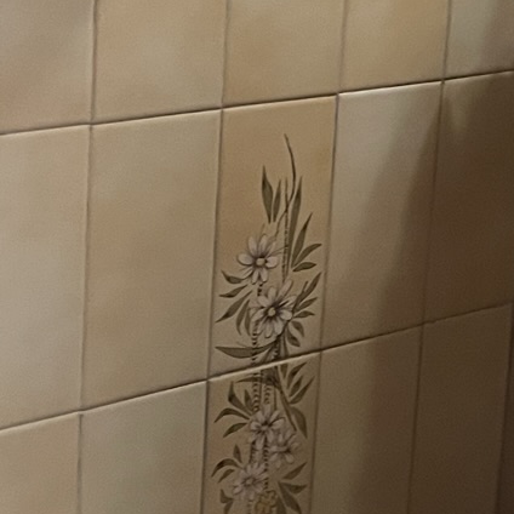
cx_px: 621
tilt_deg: -15.5
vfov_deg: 15.6
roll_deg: -5.3
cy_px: 133
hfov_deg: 15.1
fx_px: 1865
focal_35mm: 111
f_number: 1.6
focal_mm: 5.1
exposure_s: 1/40
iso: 500
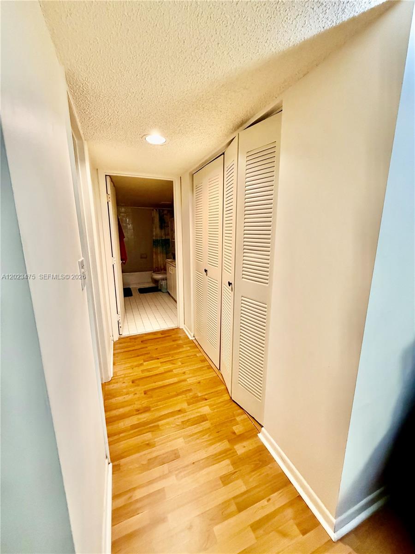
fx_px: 224
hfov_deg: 85.7
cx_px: 208
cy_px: 277
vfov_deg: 102.1
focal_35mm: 14
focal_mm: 2.22
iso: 640
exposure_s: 1/60
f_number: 2.2
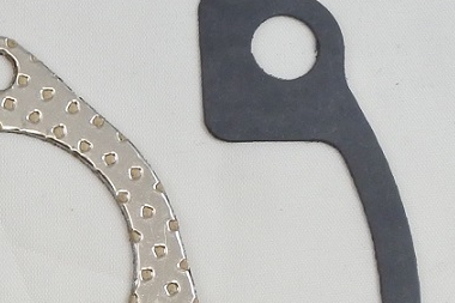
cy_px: 180
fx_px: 1769
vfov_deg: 9.8
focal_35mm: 140
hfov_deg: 13.5
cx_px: -294
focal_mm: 12.6
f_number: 3.8
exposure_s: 1/250
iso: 400
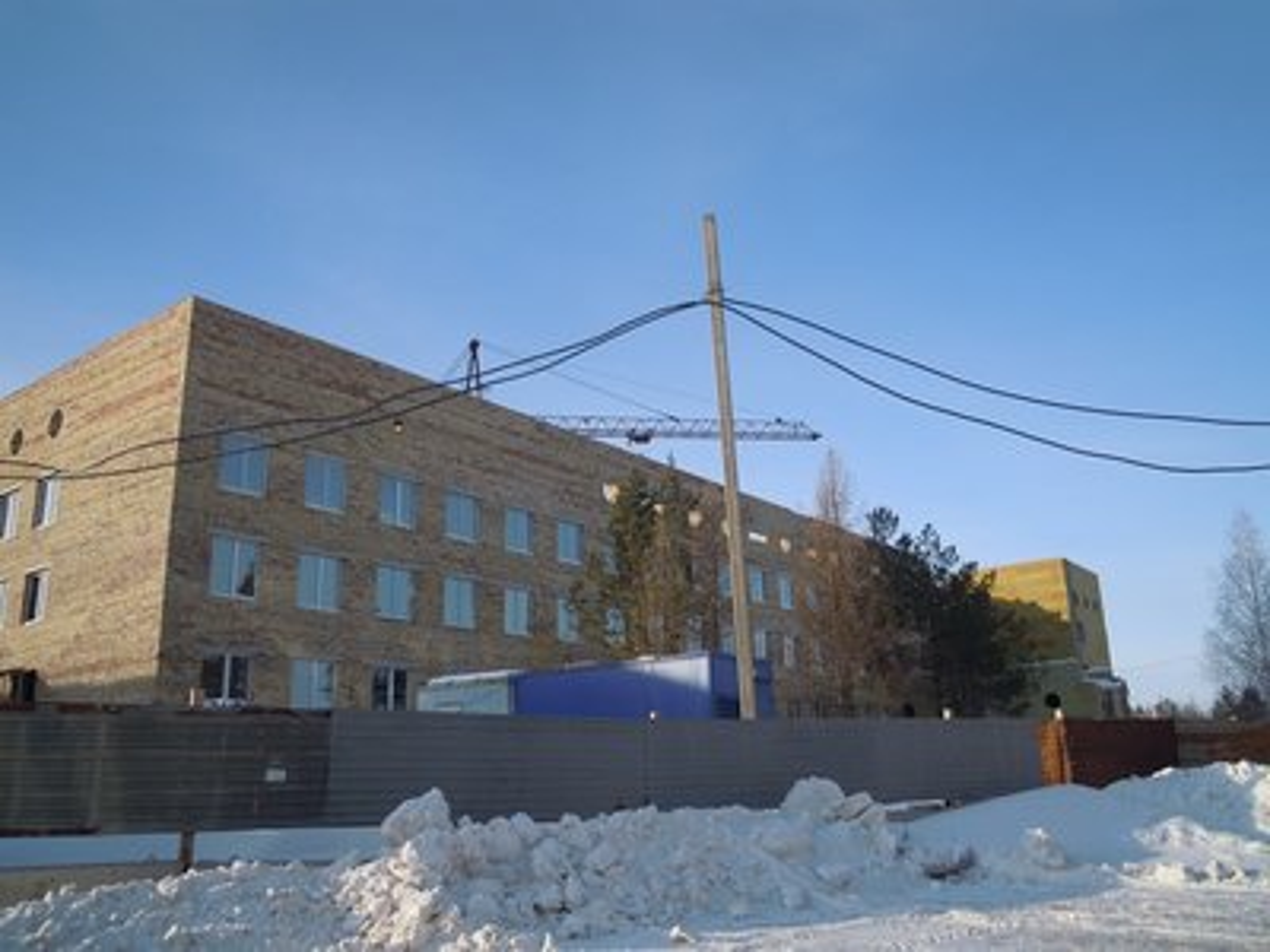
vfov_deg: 49.7
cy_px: 476
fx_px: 1027
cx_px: 635
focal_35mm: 28
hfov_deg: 63.4
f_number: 7.6
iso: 100
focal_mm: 5
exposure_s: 1/200
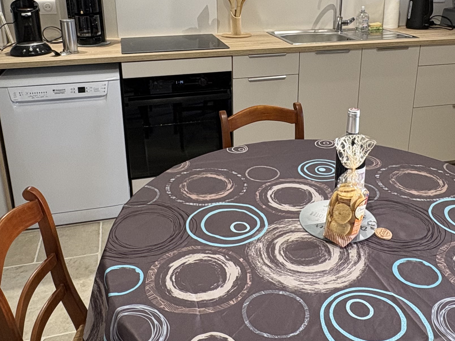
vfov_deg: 40.0
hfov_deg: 52.6
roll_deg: +0.9
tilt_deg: -17.2
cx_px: 240
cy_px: 102
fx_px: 460
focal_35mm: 35
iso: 200
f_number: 2.2
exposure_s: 1/99
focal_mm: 2.22
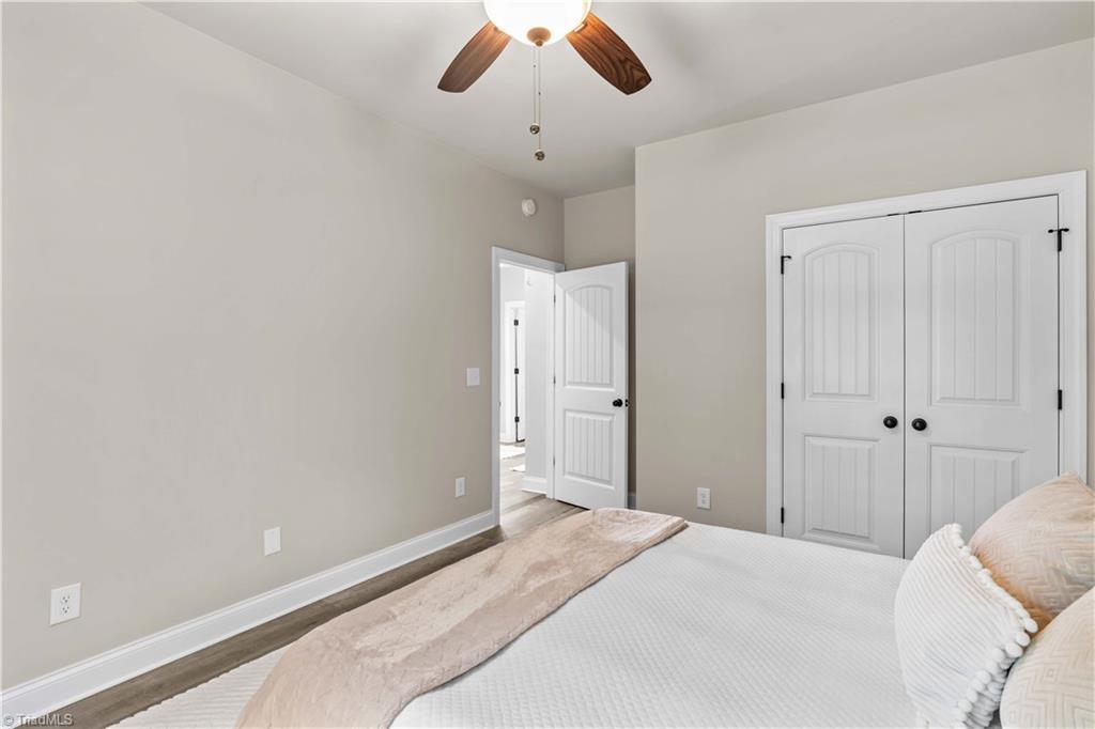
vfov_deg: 73.7
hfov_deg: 96.8
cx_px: 548
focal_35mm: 16
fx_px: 486
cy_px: 364
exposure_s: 1/1.25
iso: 100
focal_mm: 16
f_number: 8
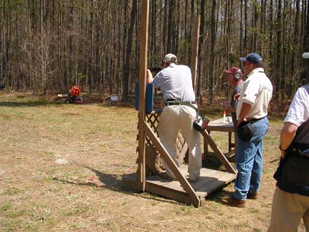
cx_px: 154
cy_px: 116
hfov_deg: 50.1
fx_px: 330
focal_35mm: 37
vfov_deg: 38.7
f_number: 4.5
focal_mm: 5.6
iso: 100
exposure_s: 1/397
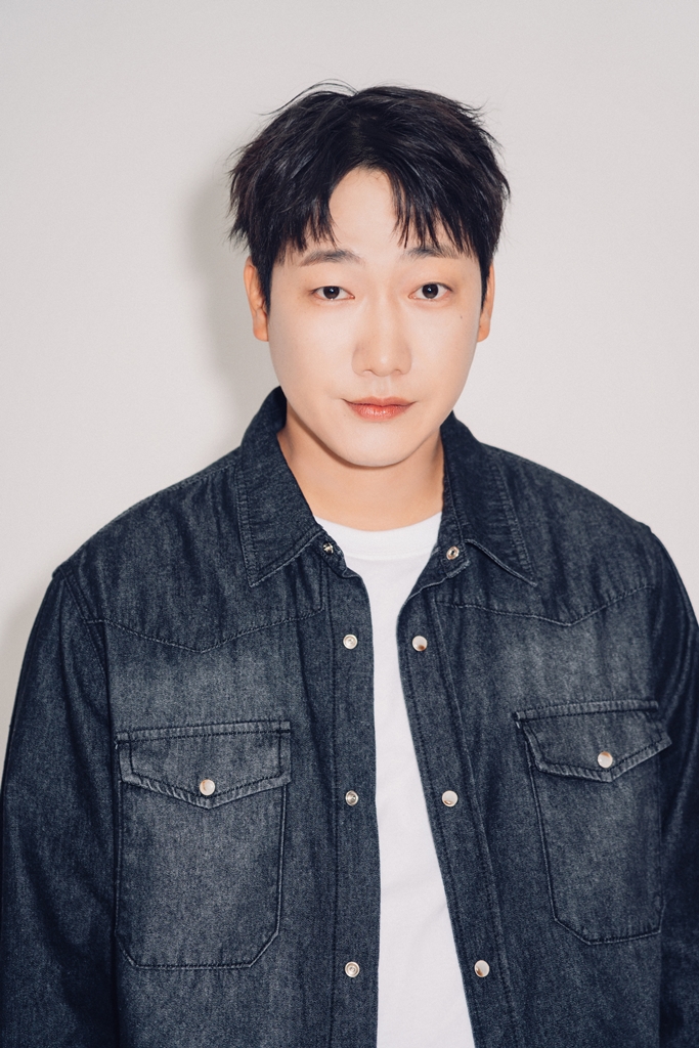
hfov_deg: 13.0
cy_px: 524
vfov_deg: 19.5
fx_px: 3057
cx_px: 350
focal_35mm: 105
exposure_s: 1/160
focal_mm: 105
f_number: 4
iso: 250
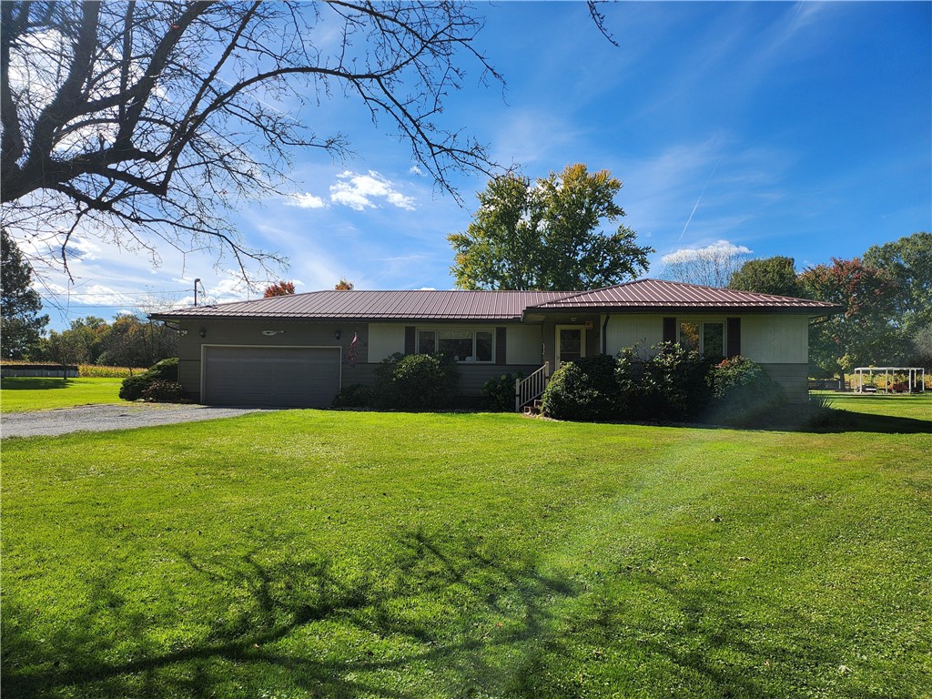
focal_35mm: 24
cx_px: 466
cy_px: 350
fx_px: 646
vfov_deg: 56.8
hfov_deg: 71.6
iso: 50
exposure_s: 1/3882
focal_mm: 5
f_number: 1.8
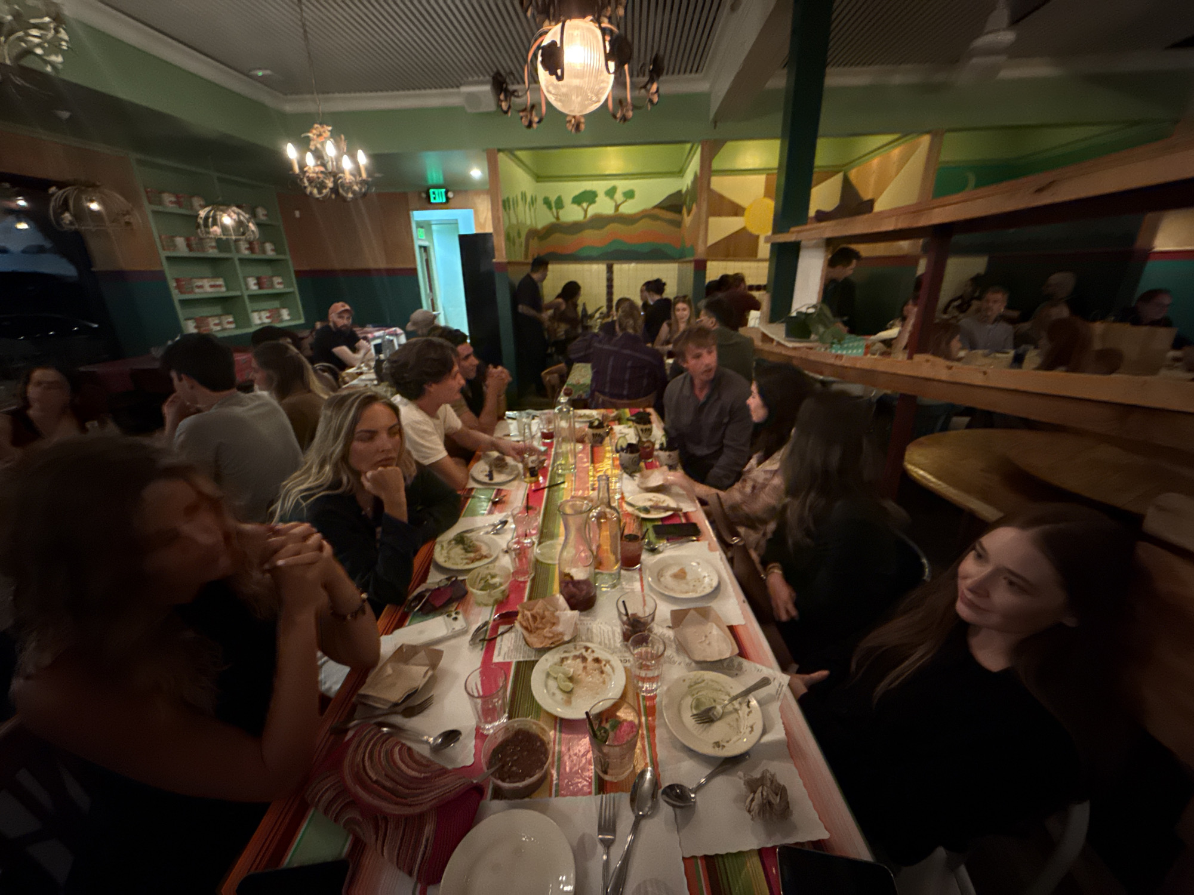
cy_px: 448
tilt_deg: -21.3
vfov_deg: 85.7
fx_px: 483
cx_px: 597
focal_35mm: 14
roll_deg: +0.4
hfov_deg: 102.1
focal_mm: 2.22
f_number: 2.2
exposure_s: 1/30
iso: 2000
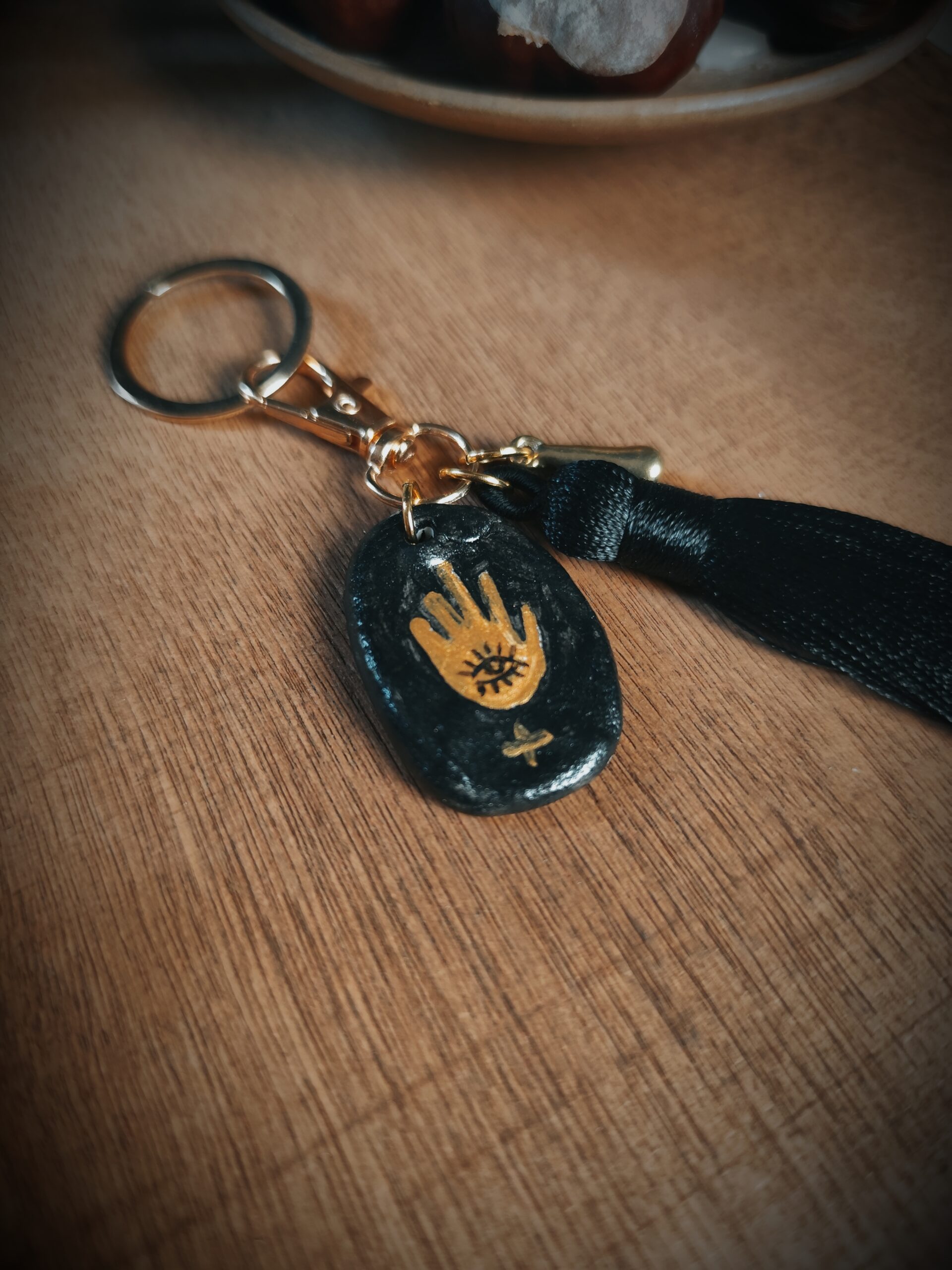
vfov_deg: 73.9
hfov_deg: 58.9
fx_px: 843
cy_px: 635
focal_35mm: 23
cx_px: 476
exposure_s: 1/50
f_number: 1.65
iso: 1250
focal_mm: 6.19
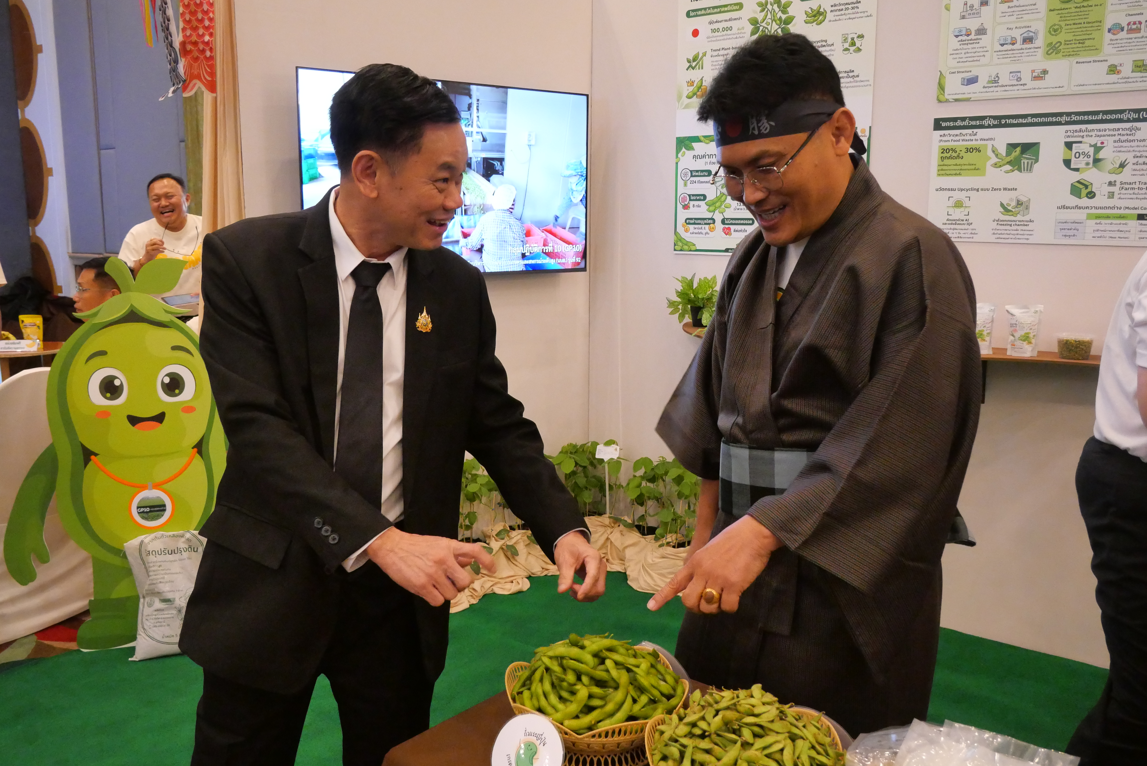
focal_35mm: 29
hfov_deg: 63.6
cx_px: 574
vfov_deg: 45.0
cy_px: 383
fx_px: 925
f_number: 5
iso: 4000
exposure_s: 1/60
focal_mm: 14
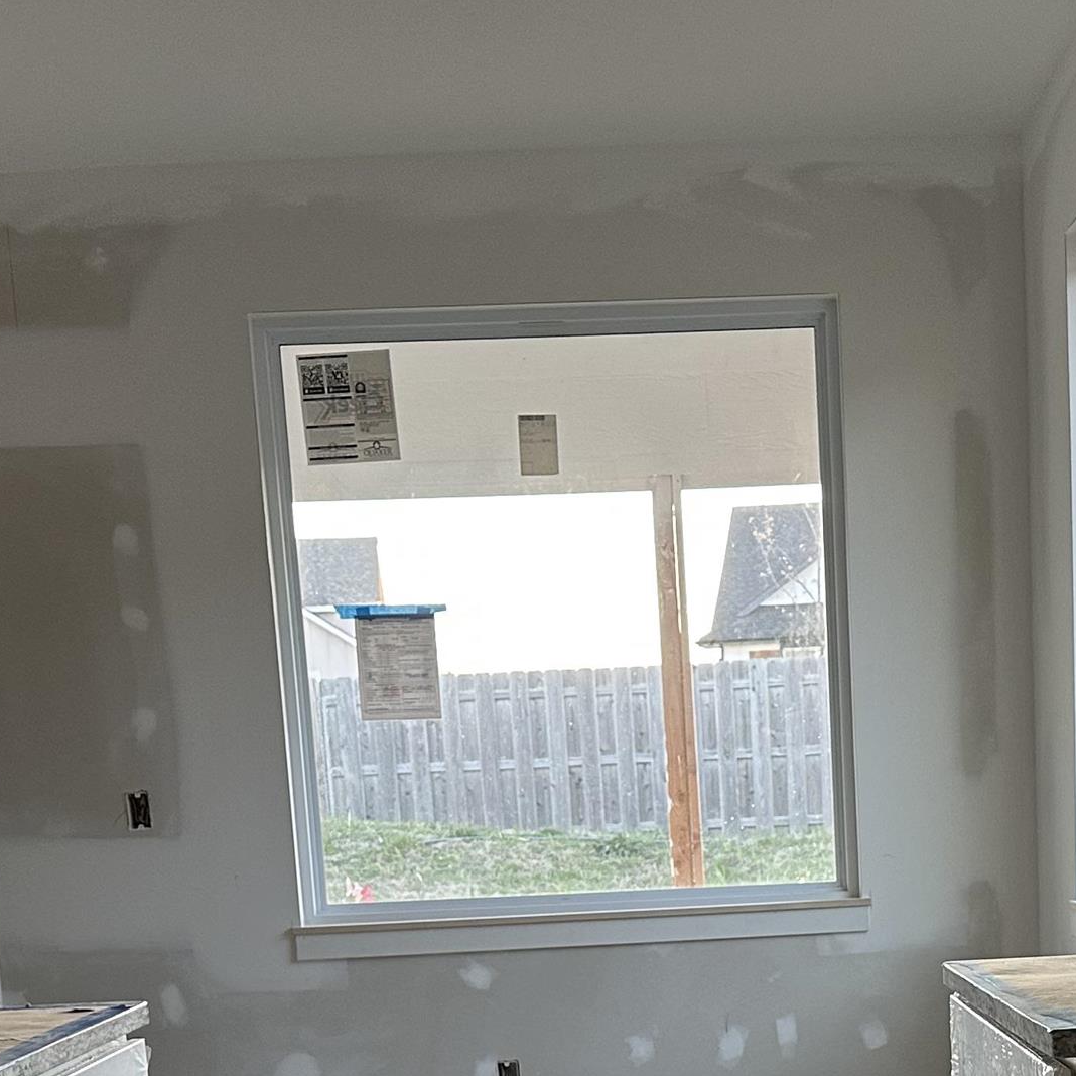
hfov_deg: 27.9
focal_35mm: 61
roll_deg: +2.4
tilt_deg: -8.5
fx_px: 2145
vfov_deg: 26.5
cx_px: 775
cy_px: 1094
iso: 200
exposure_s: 1/121
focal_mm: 6.86
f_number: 1.78
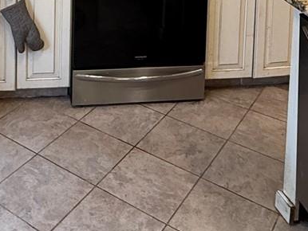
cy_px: -141
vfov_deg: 20.5
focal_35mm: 58
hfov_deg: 32.5
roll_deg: -0.9
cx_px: 70
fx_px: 516
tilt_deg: -4.1
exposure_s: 1/60
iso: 250
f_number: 2.2
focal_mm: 2.22
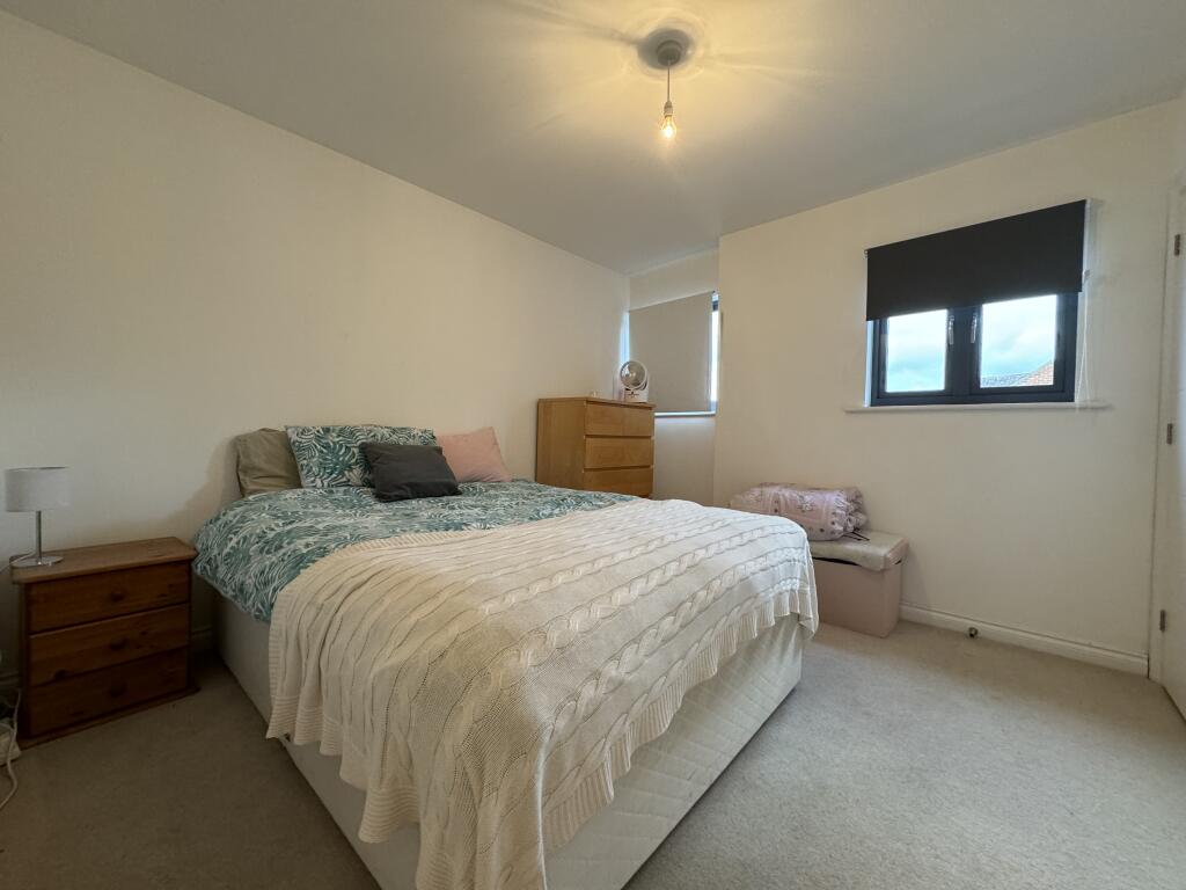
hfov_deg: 102.1
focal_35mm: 14
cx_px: 593
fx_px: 480
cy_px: 445
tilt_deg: +0.6
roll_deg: -1.1
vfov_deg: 85.7
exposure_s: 1/50
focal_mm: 2.22
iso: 250
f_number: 2.2
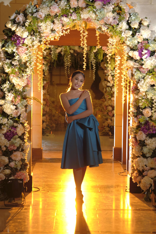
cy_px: 117
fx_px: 754
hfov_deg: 11.8
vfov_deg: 17.6
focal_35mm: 116
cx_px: 78
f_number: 2.8
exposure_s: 1/100
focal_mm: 77.3
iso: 640
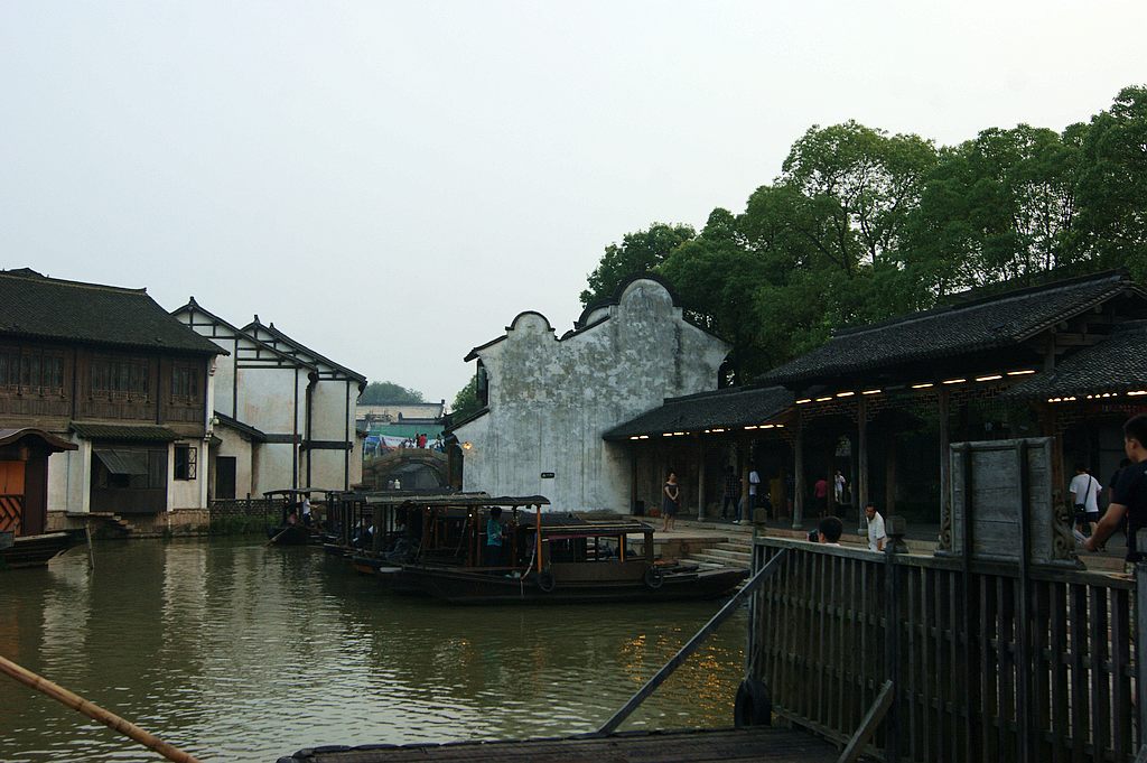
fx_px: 1337
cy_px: 382
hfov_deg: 46.4
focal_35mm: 42
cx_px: 574
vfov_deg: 31.8
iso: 100
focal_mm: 28
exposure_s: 1/60
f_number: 7.1
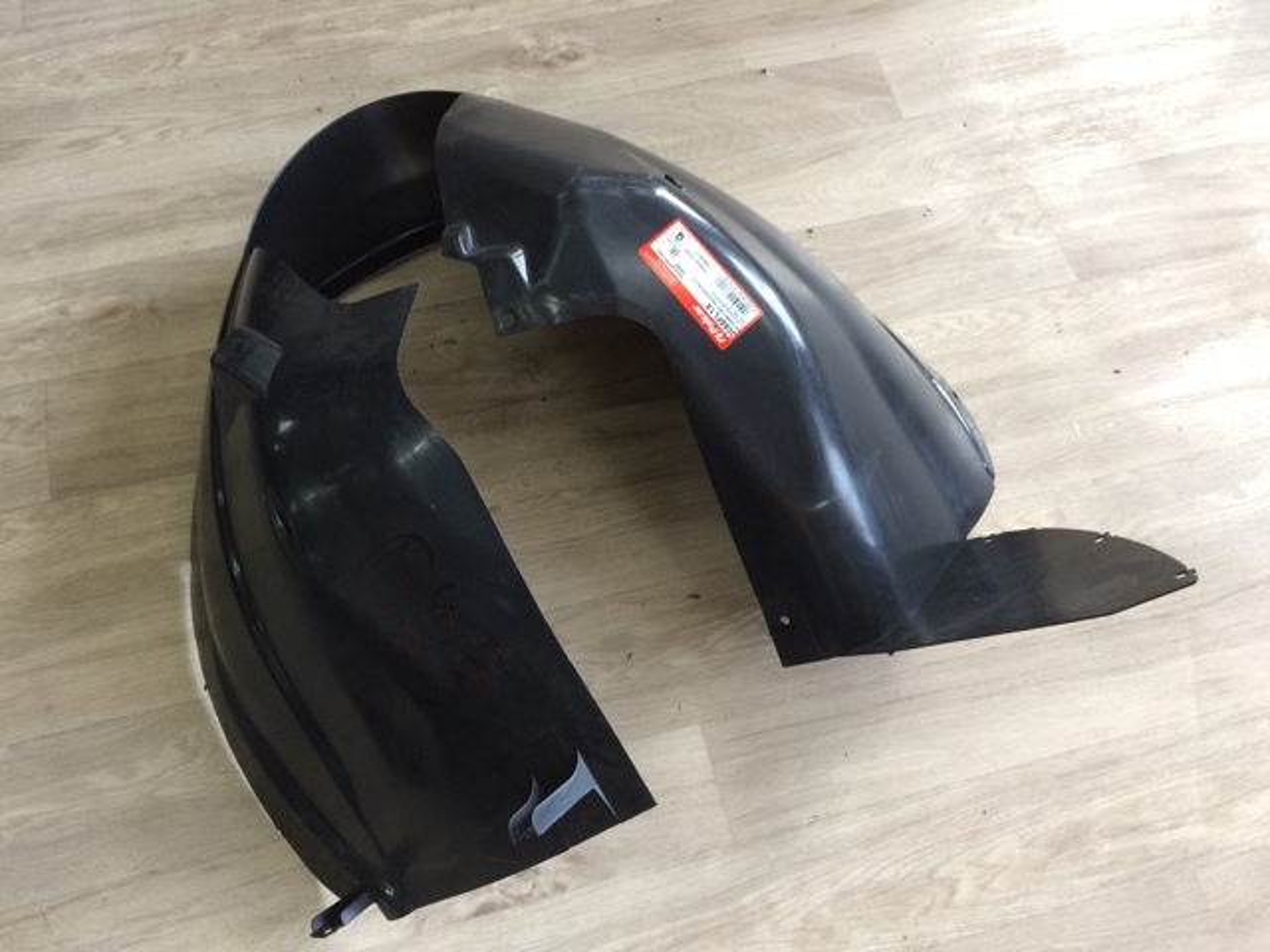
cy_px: 476
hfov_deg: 61.7
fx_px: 1064
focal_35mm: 29
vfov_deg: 48.2
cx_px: 635
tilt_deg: -65.4
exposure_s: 1/33
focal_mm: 4.15
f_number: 2.2
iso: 50
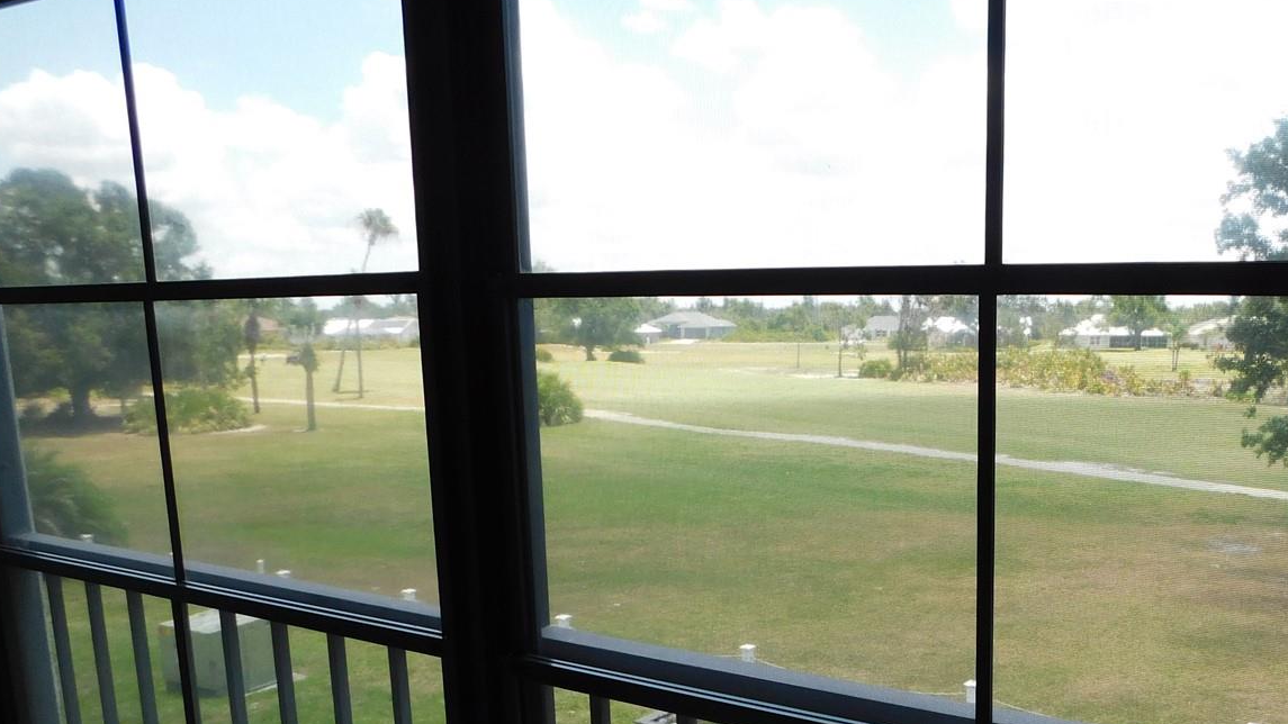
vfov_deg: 33.0
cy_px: 550
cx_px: 884
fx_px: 1195
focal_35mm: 35
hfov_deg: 55.2
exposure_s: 1/400
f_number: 3
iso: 125
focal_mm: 4
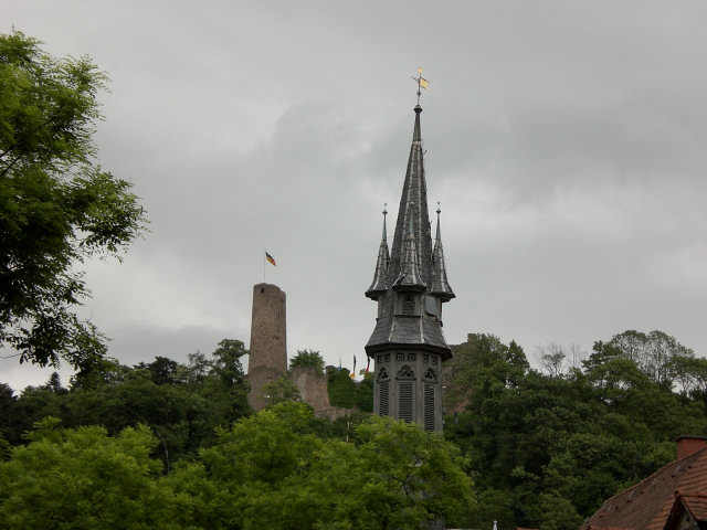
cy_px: 265
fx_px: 2328
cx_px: 354
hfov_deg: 17.3
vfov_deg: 13.0
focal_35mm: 114
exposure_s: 1/160
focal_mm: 18.9
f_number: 5.9
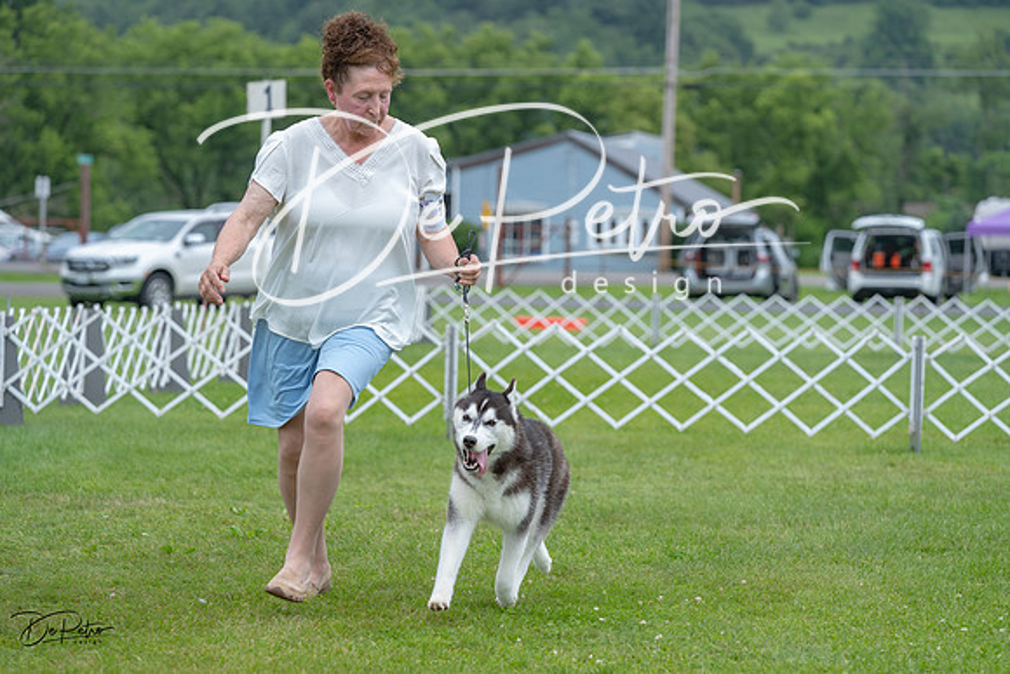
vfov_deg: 11.2
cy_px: 337
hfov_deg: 16.8
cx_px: 505
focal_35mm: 122
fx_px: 3423
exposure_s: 1/1000
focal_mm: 122
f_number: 4.5
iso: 400
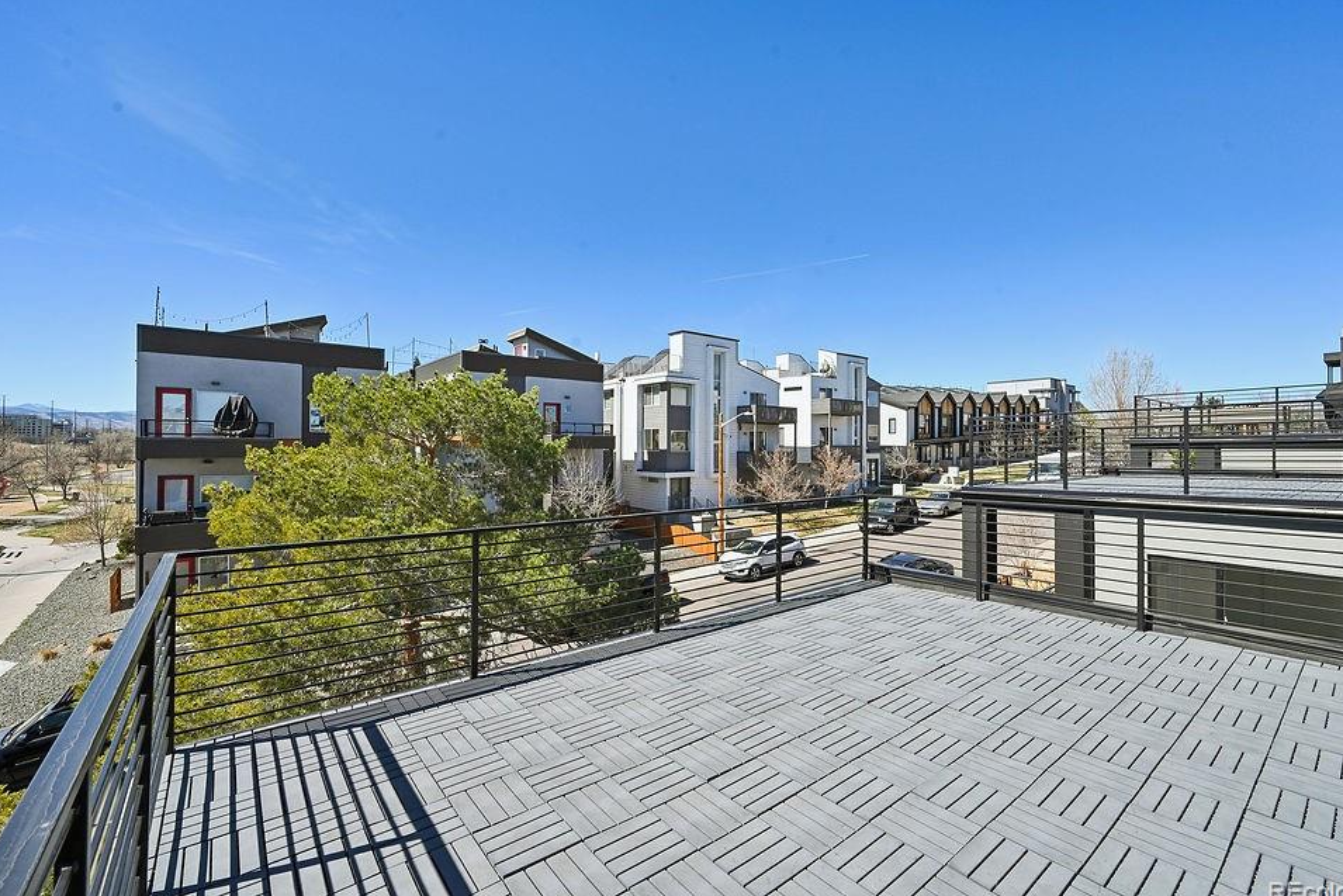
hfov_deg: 100.4
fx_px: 560
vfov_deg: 77.3
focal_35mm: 15
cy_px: 431
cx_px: 690
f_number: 10
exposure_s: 1/640
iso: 400
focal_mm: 14
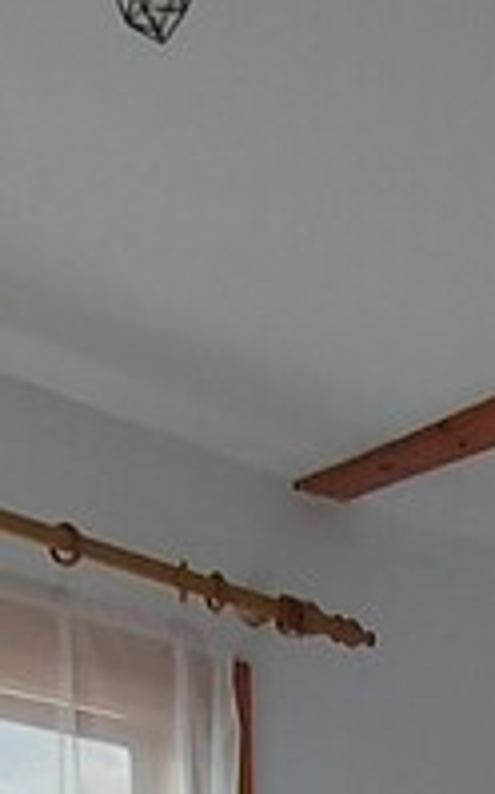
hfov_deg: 16.1
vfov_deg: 17.2
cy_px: 1720
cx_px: 830
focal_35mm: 71
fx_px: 1536
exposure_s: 1/50
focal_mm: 1.74
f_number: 2.2
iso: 200
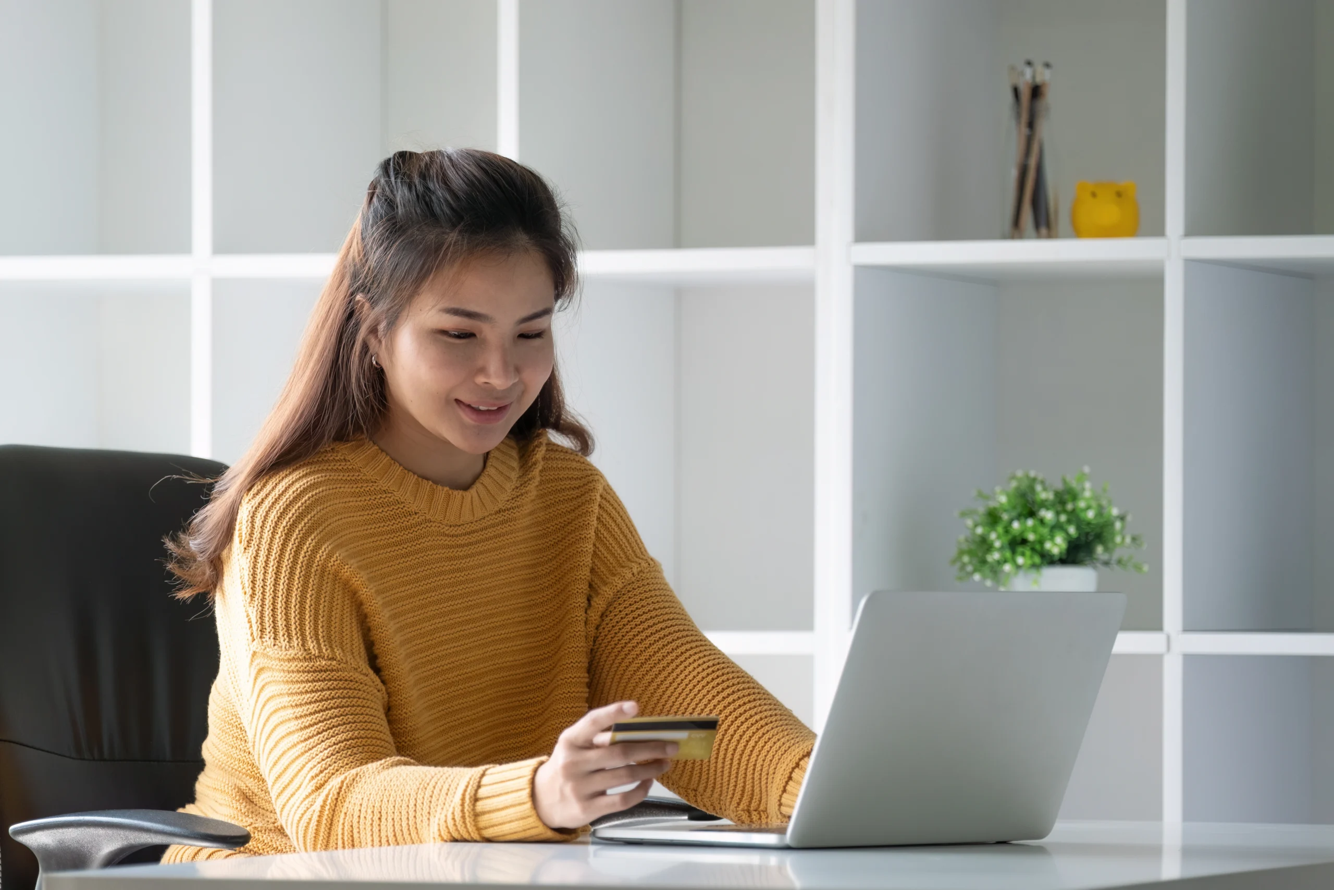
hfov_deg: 11.5
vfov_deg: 7.7
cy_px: 445
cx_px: 667
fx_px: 6633
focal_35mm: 179
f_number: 2.8
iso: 320
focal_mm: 119.2
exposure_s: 1/480
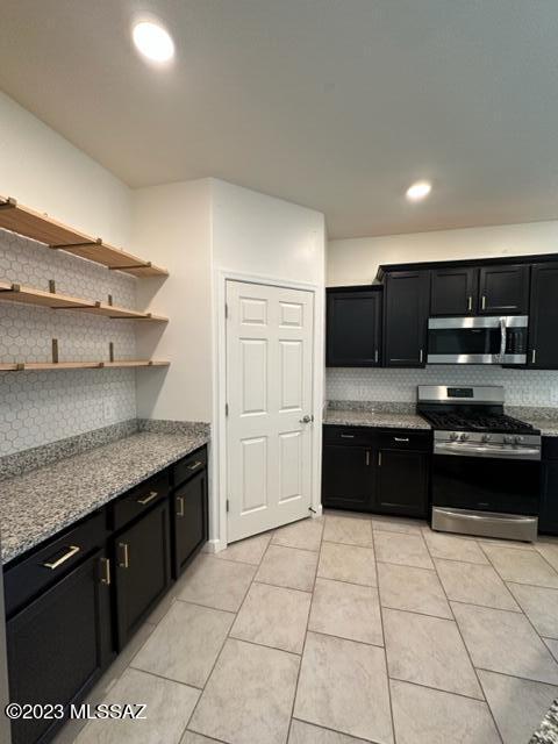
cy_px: 372
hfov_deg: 85.7
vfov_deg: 102.1
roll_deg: -0.8
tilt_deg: -3.5
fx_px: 301
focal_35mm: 14
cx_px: 279
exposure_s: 1/120
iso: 200
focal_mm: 2.22
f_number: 2.2
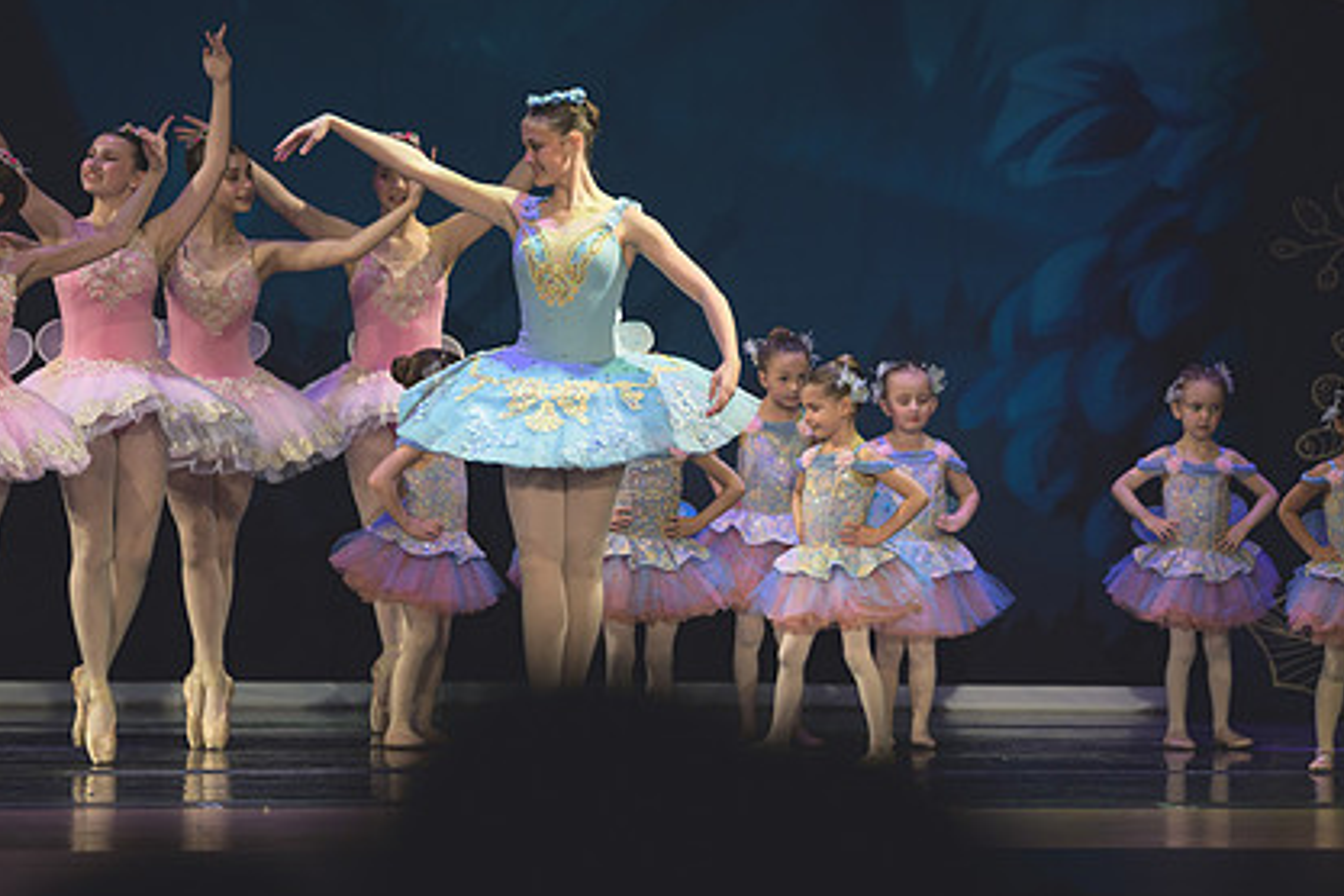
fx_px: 10378
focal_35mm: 278
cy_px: 562
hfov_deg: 7.4
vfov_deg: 4.9
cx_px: 925
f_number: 2.8
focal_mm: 200
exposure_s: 1/320
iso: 450
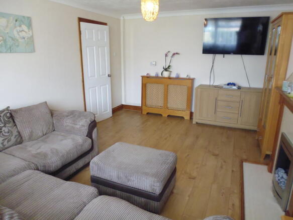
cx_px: 146
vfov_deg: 56.8
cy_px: 110
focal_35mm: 24
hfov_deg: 71.6
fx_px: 203
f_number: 2.8
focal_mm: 4.3
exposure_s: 1/40
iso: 400
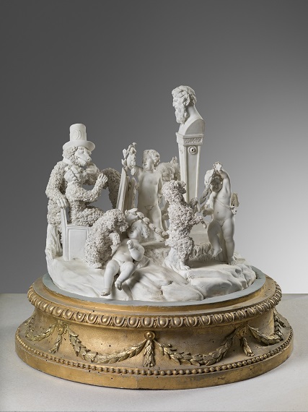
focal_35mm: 84
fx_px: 997
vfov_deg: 23.3
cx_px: 154
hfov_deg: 17.6
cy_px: 206
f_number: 16
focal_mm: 120
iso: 50
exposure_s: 1/125
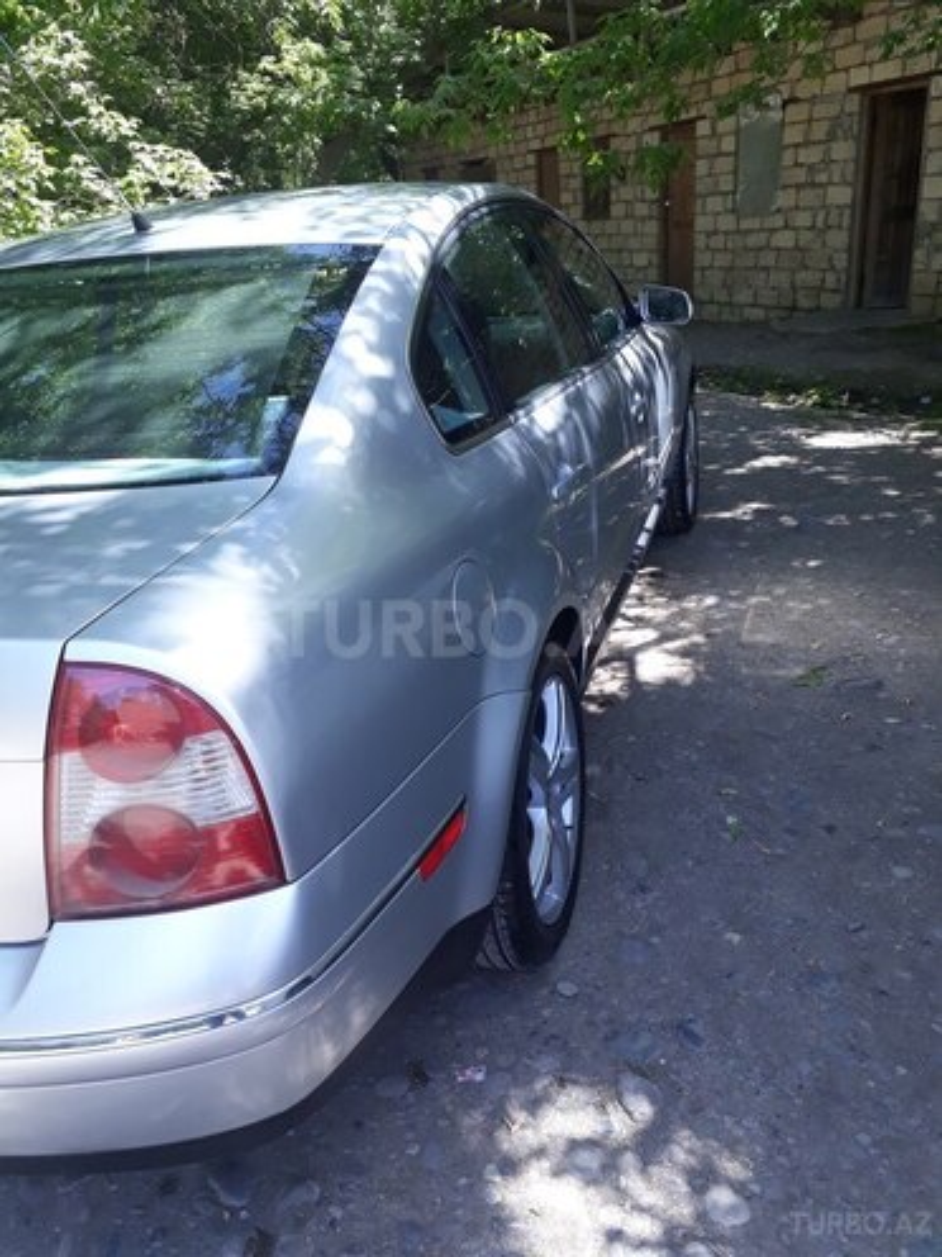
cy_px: 628
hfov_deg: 51.4
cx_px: 471
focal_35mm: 27
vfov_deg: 65.3
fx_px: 980
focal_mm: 3.6
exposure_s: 1/244
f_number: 1.9
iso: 40
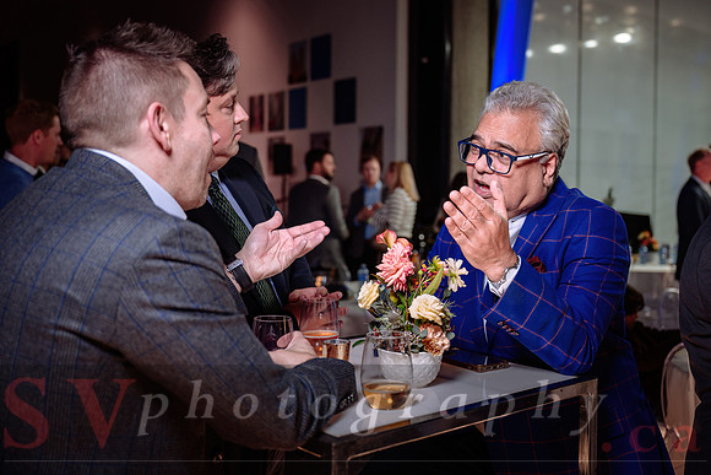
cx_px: 407
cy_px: 203
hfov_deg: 48.3
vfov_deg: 33.3
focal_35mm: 40
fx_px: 791
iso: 500
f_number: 2.8
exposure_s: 1/125
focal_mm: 35
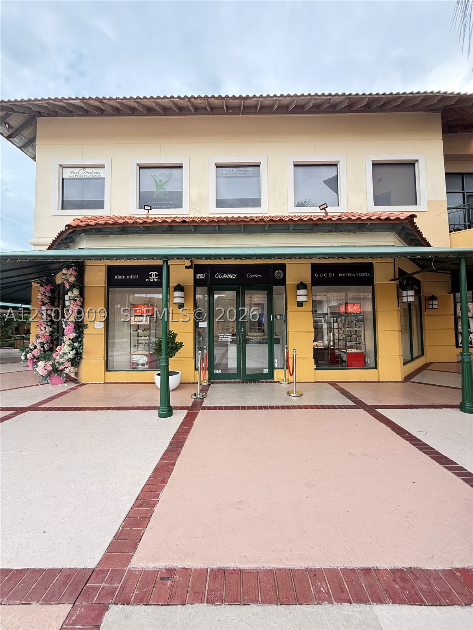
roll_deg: +0.6
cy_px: 315
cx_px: 236
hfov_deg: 85.7
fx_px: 255
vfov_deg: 102.1
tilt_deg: +3.2
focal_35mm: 14
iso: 80
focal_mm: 2.22
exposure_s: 1/99
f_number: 2.2
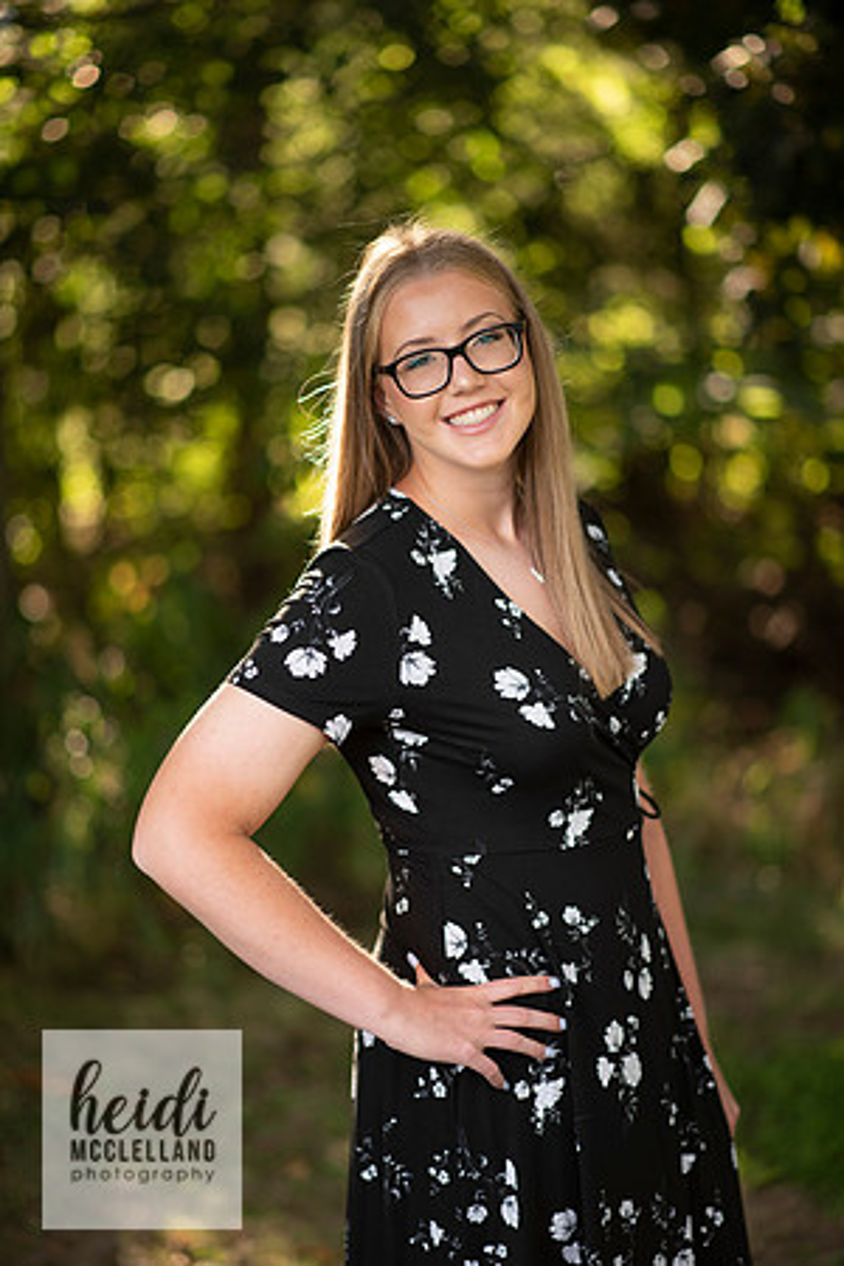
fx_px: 2989
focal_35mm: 85
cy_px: 633
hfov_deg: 16.1
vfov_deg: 23.9
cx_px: 422
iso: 125
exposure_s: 1/250
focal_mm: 85
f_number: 1.8
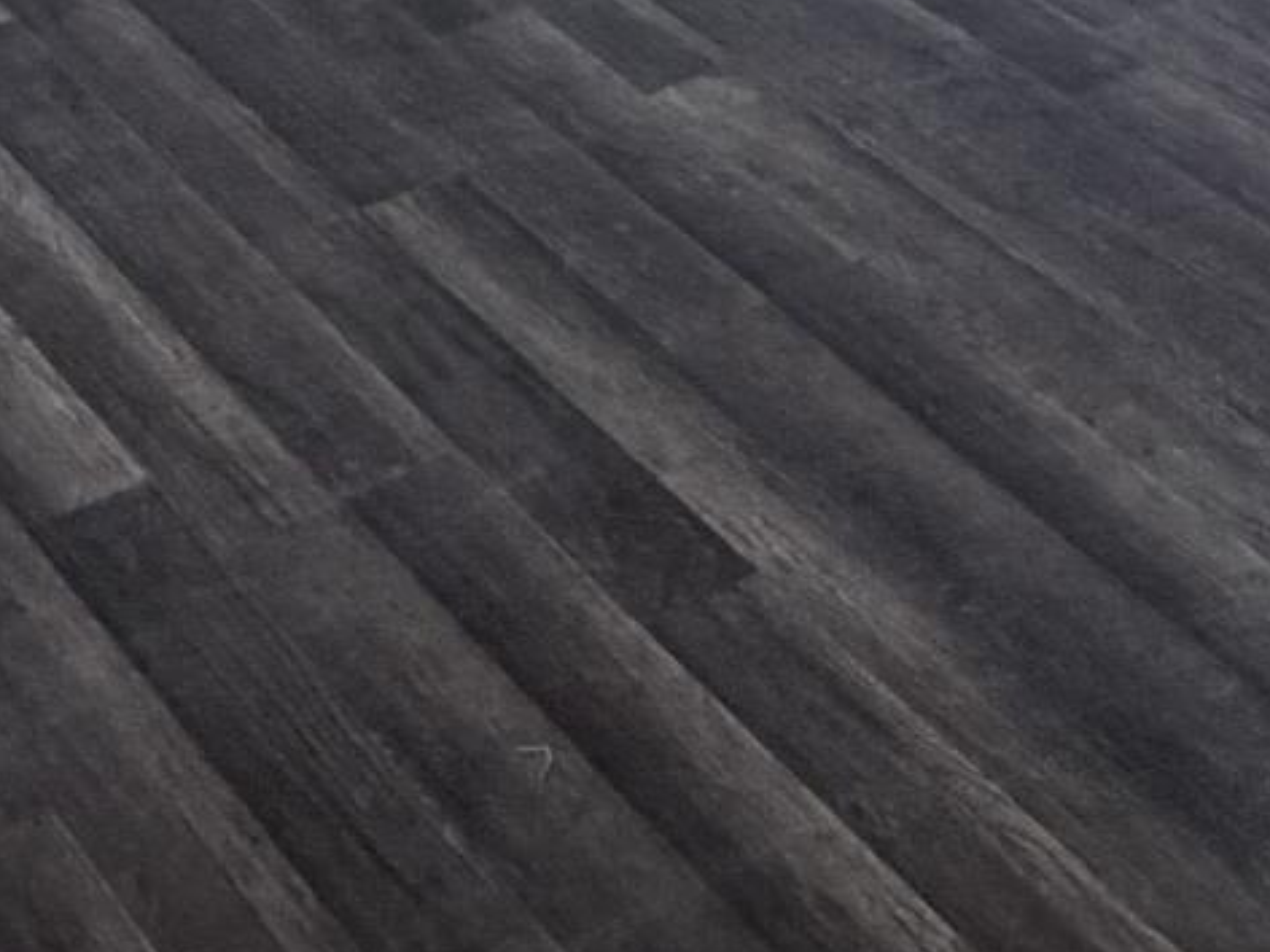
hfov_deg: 21.9
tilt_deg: +0.8
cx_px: 366
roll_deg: +0.0
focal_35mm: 89
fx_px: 3265
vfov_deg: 11.7
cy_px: -1667
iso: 200
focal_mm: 2.22
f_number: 2.2
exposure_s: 1/121
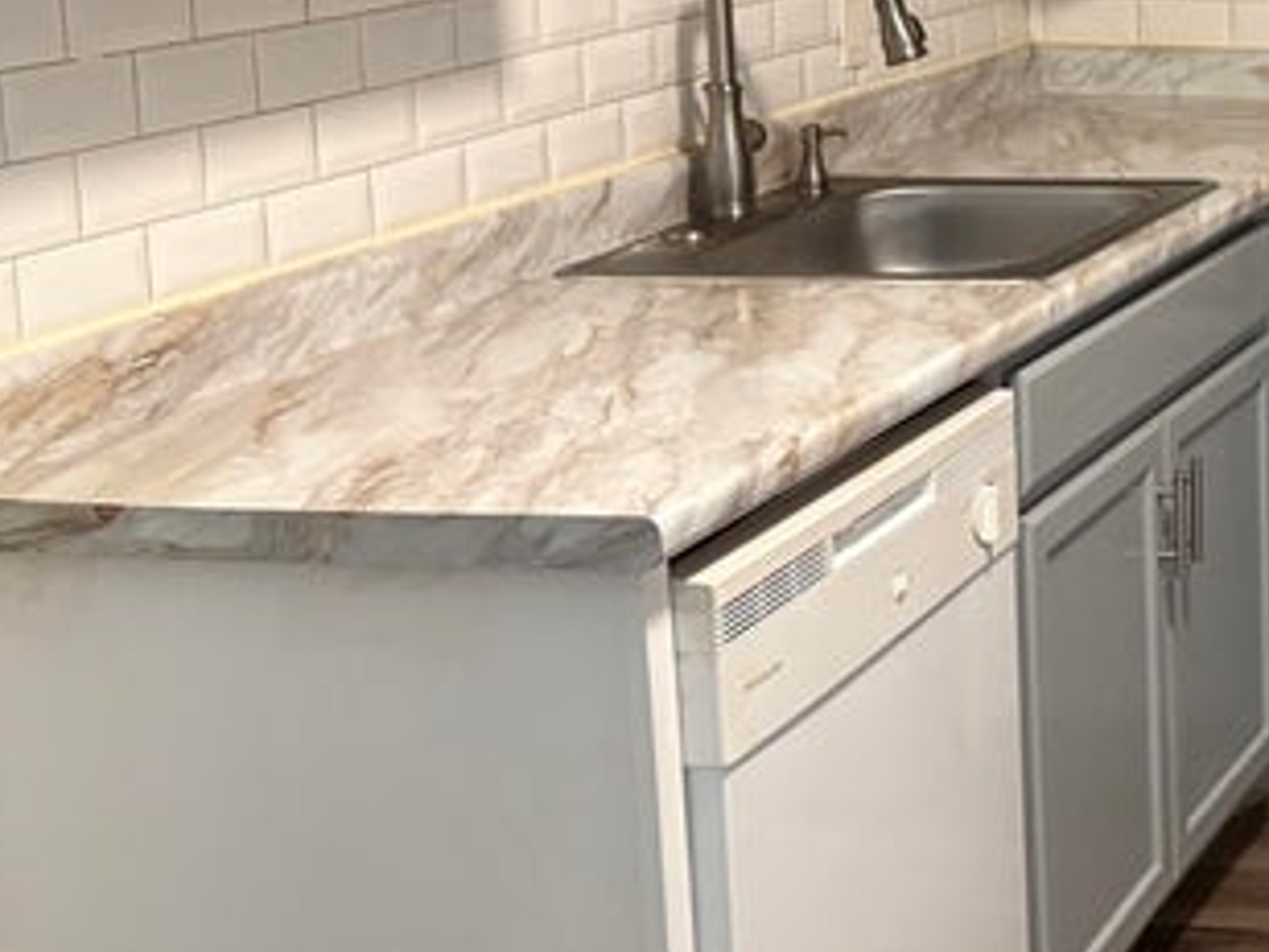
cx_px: 1728
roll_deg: -0.6
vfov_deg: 20.0
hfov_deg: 23.3
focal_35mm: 72
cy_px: 91
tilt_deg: -7.4
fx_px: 2639
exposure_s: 1/60
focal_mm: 5.96
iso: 250
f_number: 1.6
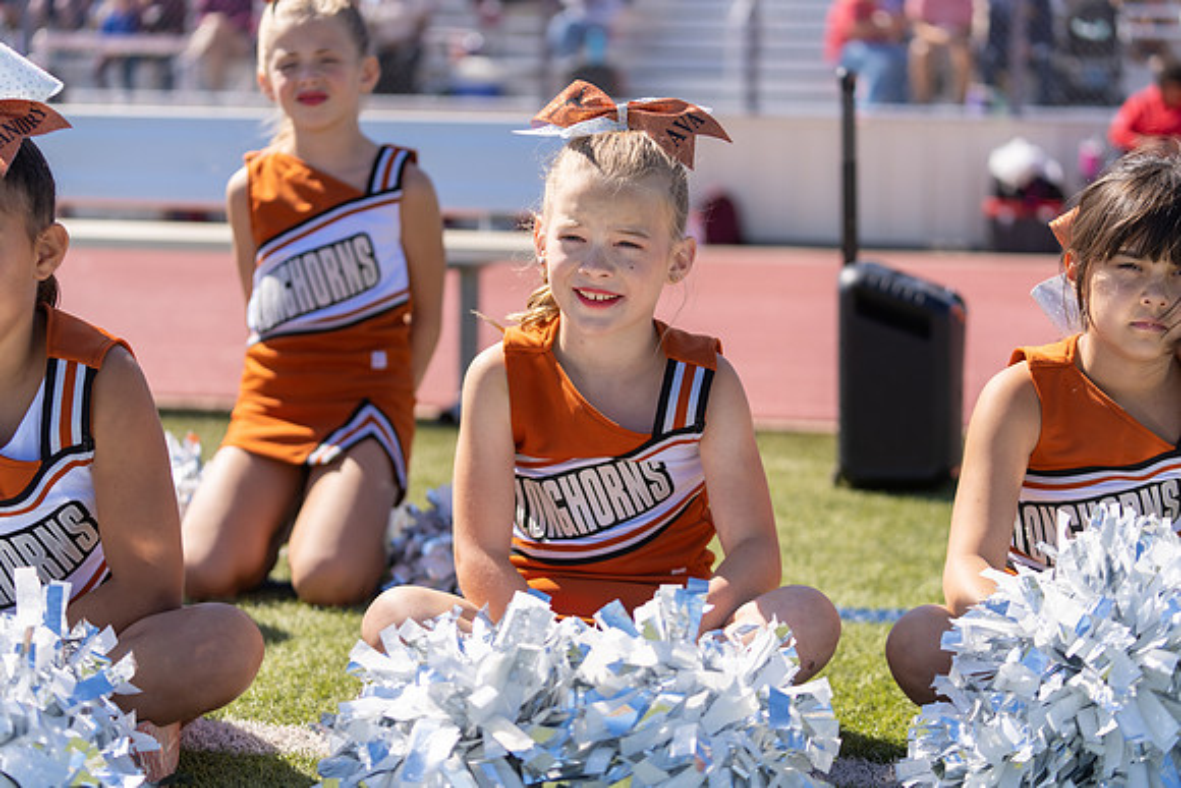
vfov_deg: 19.5
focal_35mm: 70
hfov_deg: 28.8
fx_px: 2297
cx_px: 590
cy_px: 394
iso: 100
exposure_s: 1/1600
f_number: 2.8
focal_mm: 70
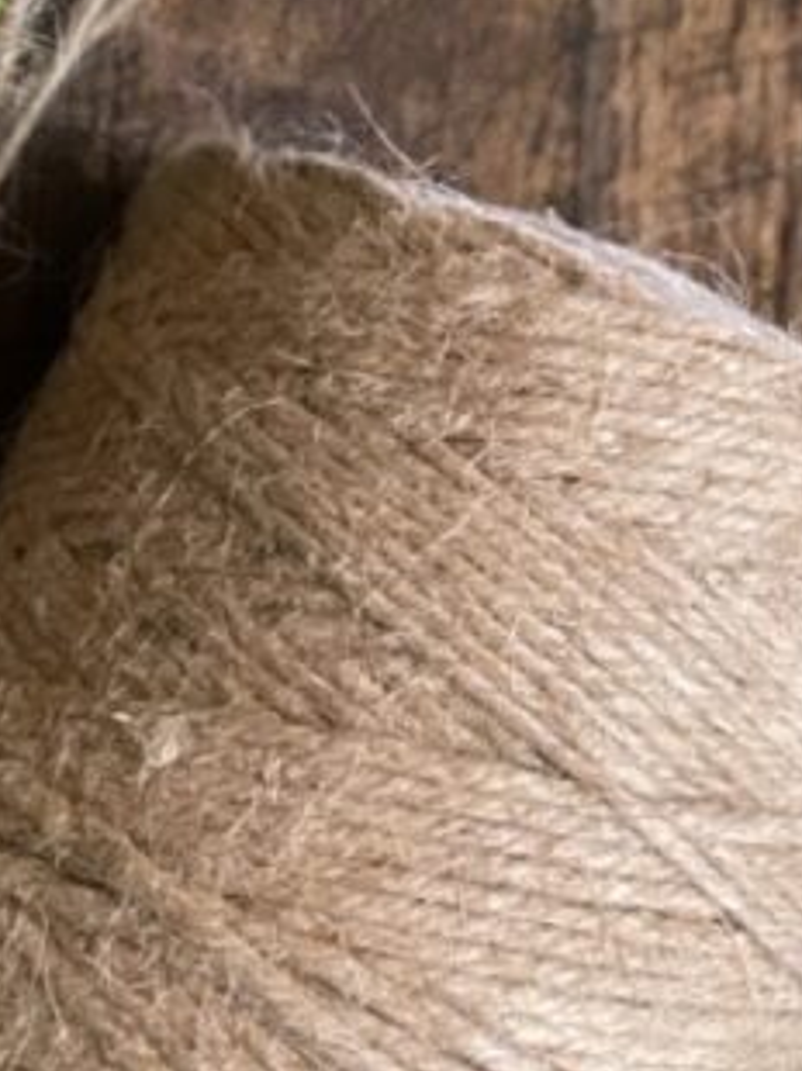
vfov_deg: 20.1
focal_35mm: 86
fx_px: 2660
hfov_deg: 16.9
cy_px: -470
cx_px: 83
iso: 160
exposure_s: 1/50
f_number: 1.6
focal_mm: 4.2
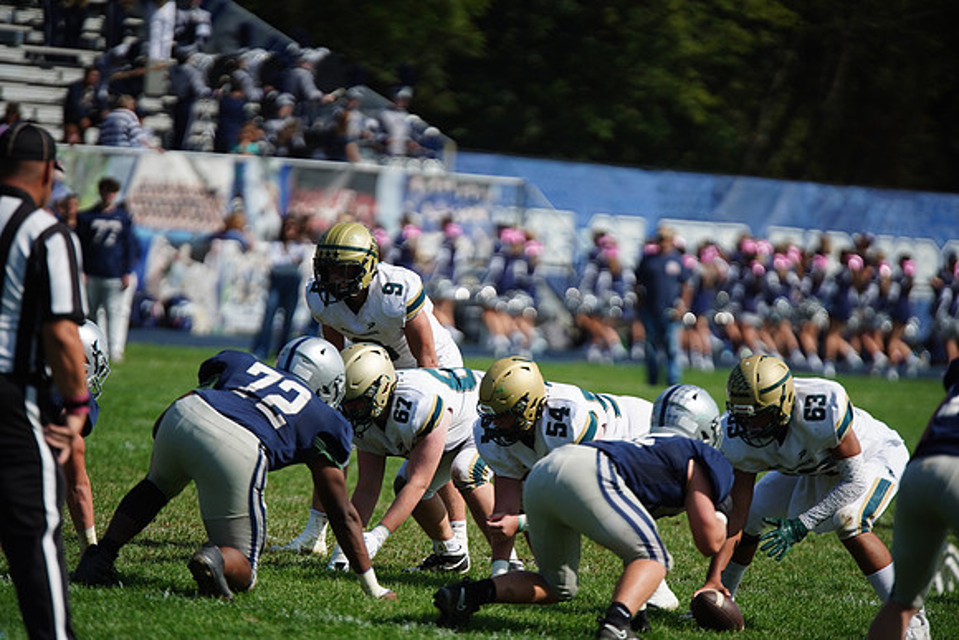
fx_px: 7993
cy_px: 320
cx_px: 480
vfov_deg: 4.6
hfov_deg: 6.9
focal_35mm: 300
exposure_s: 1/8000
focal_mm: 300
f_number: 2.8
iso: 400
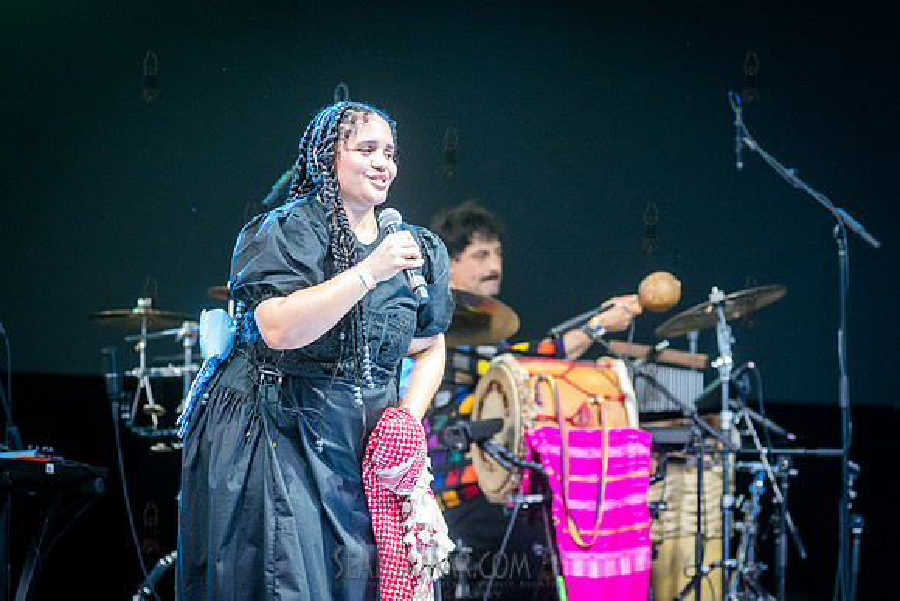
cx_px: 408
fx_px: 4682
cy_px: 269
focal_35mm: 187
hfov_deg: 11.0
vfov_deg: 7.3
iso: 2000
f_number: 4
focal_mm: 145
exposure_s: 1/250
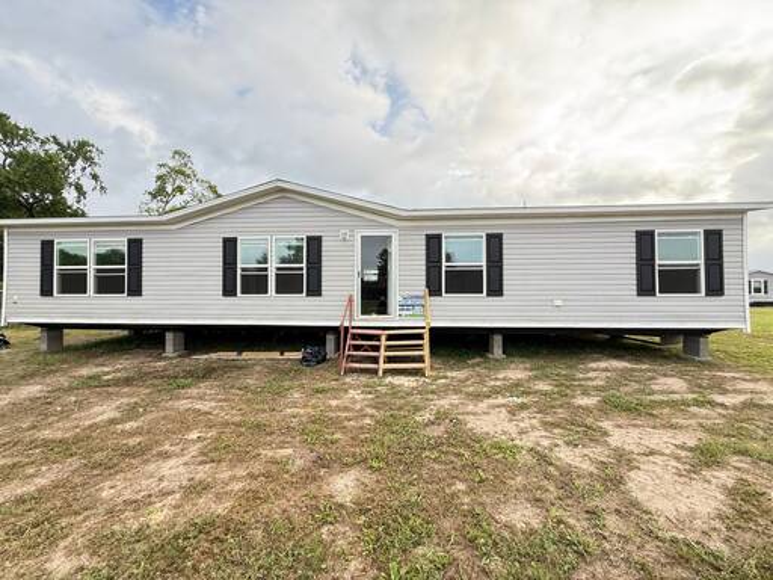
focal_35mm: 14
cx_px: 386
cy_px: 290
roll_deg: +0.4
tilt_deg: +3.3
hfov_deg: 102.1
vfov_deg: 85.7
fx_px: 313
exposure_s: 1/146
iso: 64
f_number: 2.2
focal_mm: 2.22
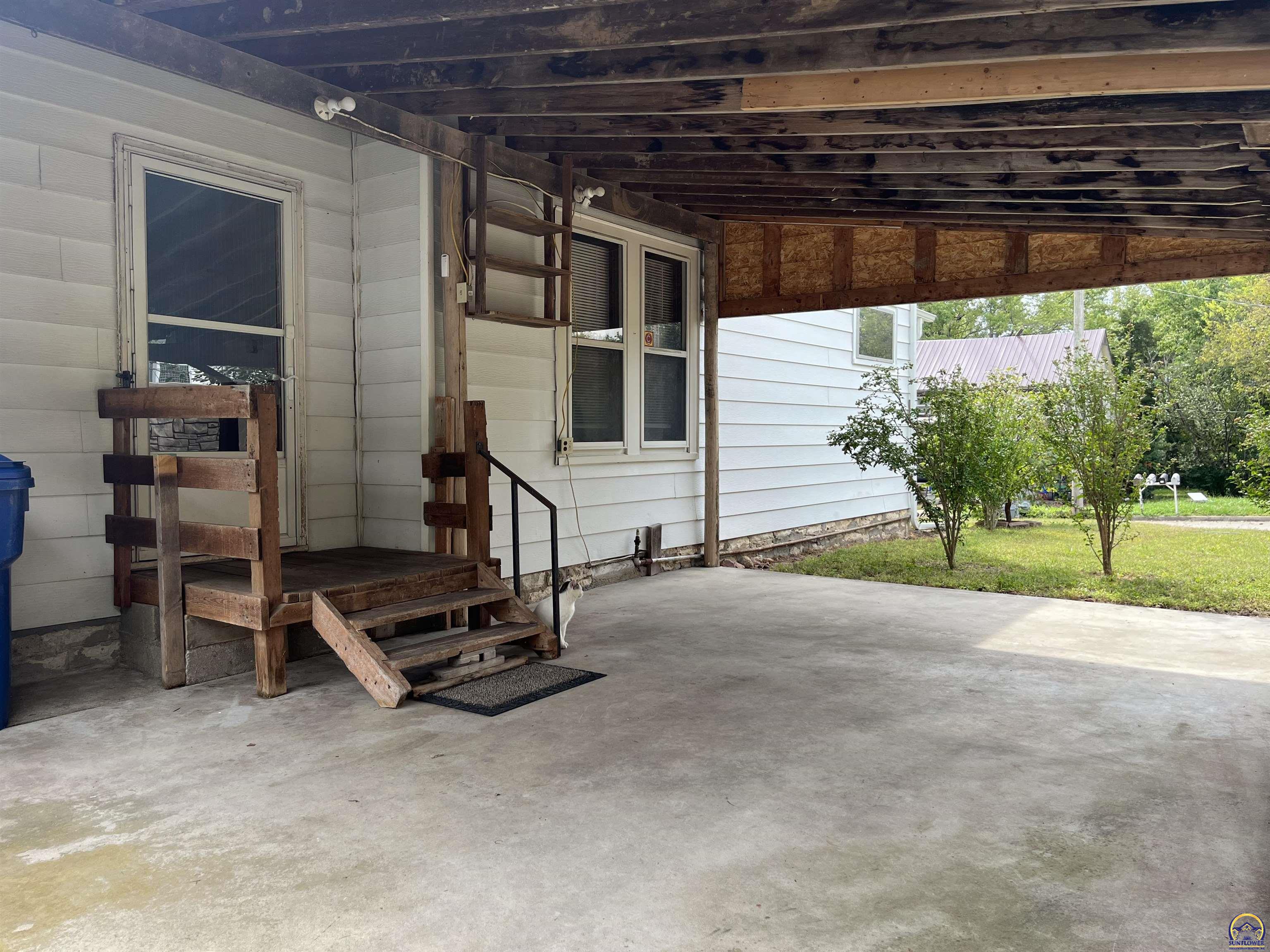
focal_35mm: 26
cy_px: 476
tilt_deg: -2.5
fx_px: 954
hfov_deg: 67.3
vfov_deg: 53.1
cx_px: 635
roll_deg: +0.2
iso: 50
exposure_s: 1/592
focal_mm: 5.1
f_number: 1.6
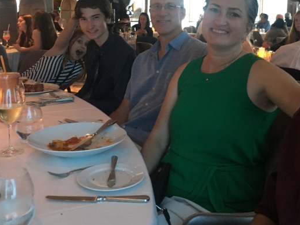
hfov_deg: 41.9
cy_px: 67
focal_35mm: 45
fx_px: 390
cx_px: 174
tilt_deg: -6.5
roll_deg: -0.7
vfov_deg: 31.8
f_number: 2.2
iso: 200
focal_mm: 4.15
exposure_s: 1/15
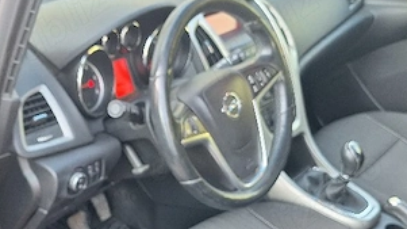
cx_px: 138
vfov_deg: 23.0
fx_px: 539
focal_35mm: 50
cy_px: 228
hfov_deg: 40.9
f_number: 1.8
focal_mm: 5.54
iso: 80
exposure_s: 1/50
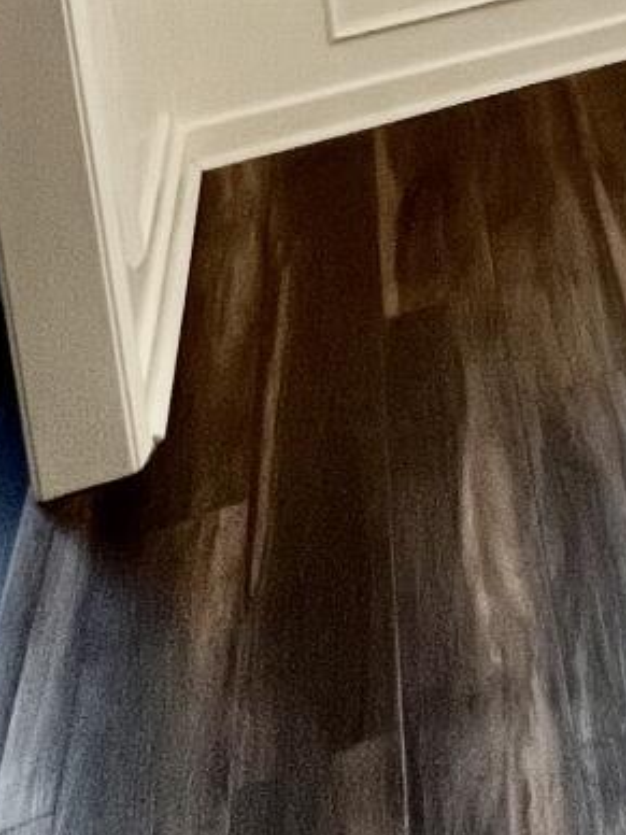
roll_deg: +4.5
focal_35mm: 67
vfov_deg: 21.5
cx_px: 1134
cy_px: -577
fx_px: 1616
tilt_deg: -7.0
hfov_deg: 17.6
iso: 125
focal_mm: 1.57
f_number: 1.8
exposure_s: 1/120
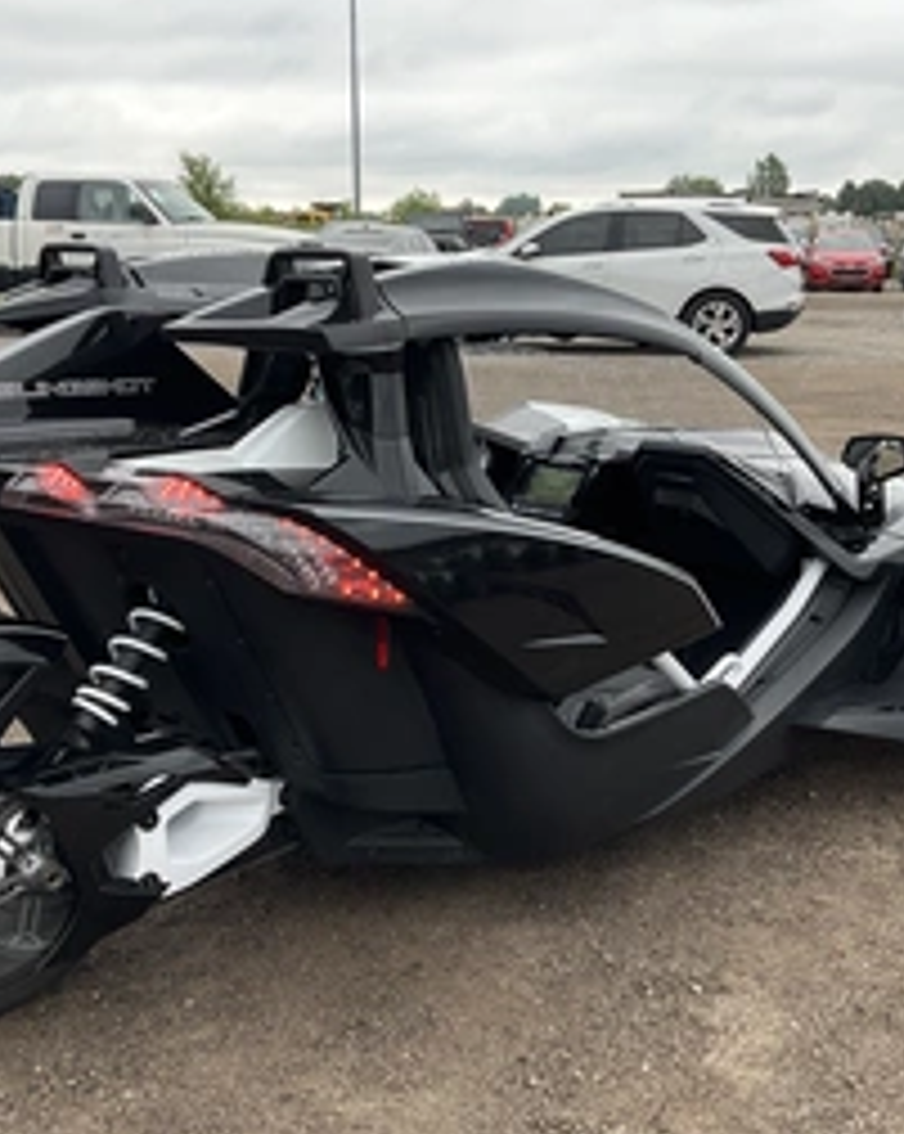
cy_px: 626
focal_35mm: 45
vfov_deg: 41.1
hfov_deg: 33.4
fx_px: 1508
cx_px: 423
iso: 25
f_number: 1.8
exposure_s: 1/257
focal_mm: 3
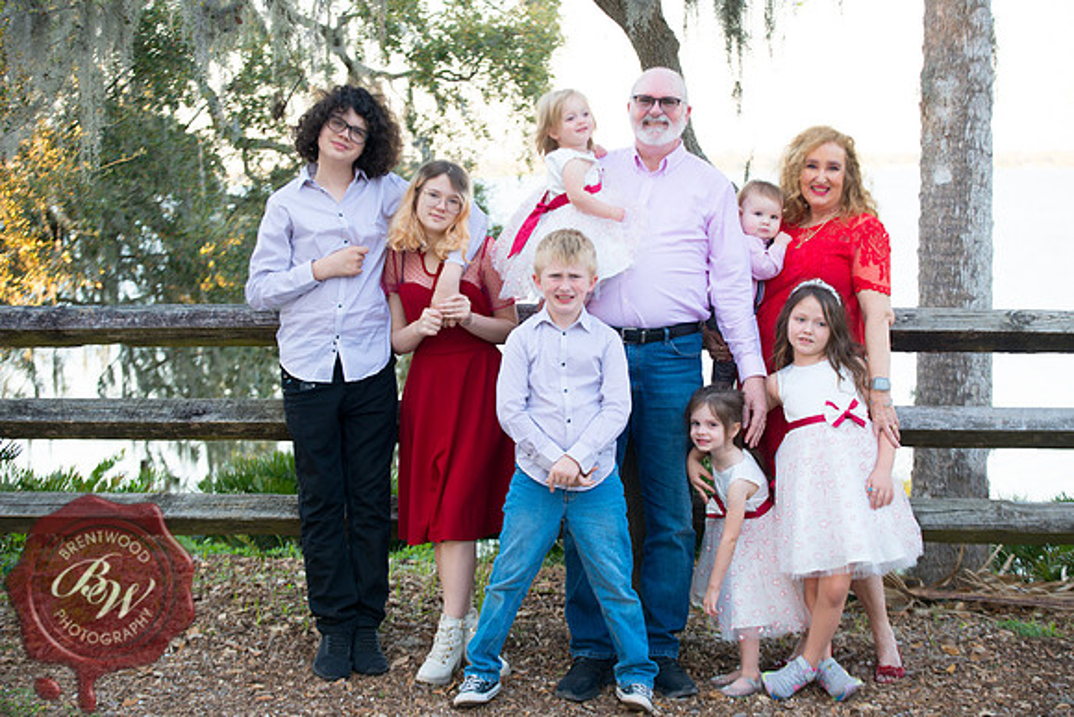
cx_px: 537
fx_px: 2089
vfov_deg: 19.5
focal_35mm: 70
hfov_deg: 28.8
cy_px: 358
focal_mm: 70
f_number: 3.5
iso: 200
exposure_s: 1/125
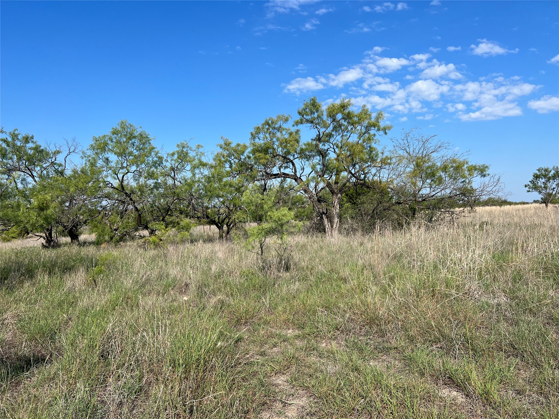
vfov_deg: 53.1
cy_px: 210
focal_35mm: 26
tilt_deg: +1.3
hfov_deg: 67.3
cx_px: 280
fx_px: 420
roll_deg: +1.3
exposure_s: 1/4630
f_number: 1.5
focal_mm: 5.7
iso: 50
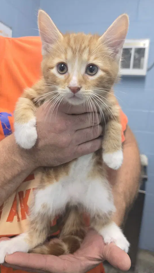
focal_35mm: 26
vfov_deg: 71.9
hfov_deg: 44.4
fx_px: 189
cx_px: 76
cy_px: 134
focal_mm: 6.3
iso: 320
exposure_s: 1/120
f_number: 1.7
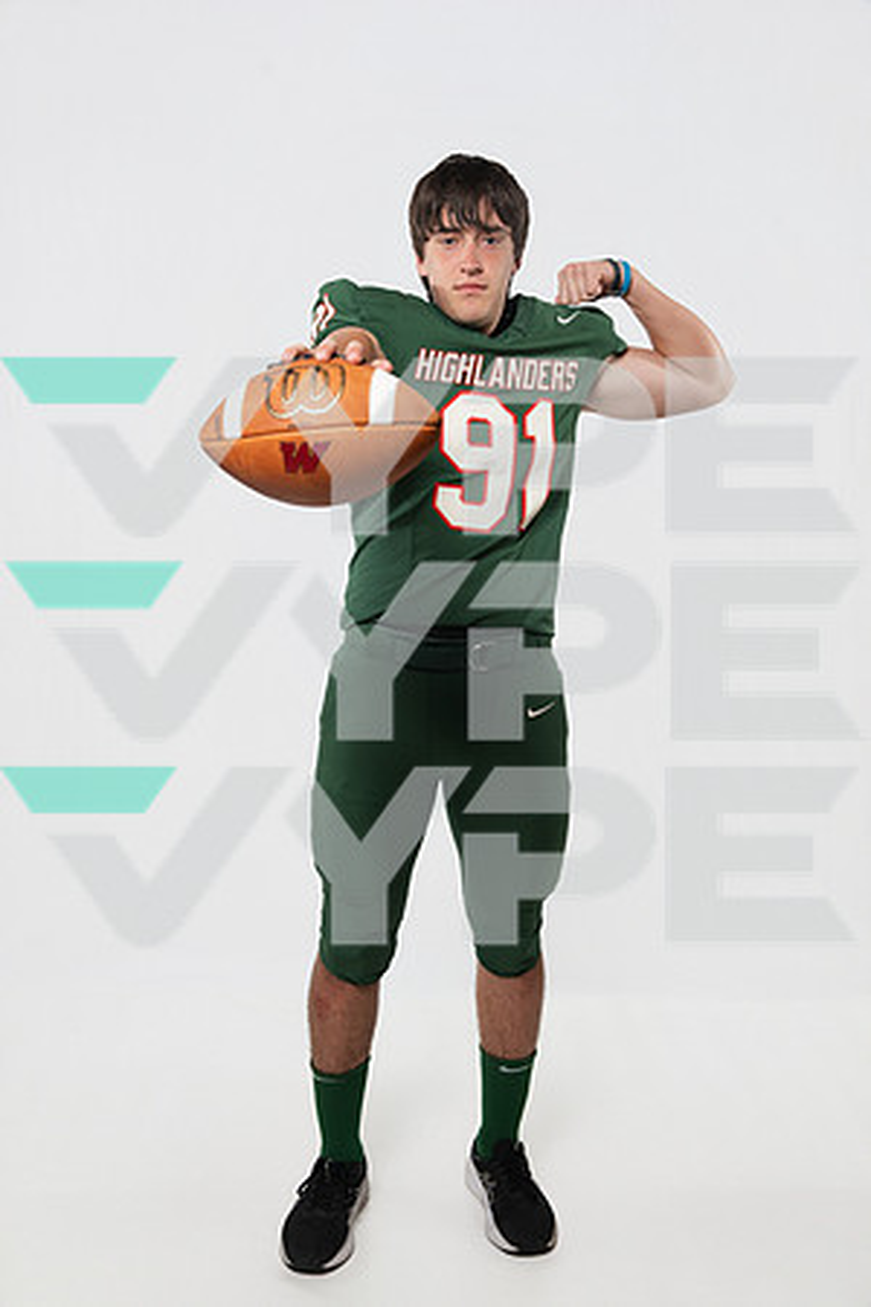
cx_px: 436
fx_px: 1379
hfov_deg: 35.1
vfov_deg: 50.7
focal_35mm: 38
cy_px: 654
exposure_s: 1/160
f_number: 8
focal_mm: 38
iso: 500
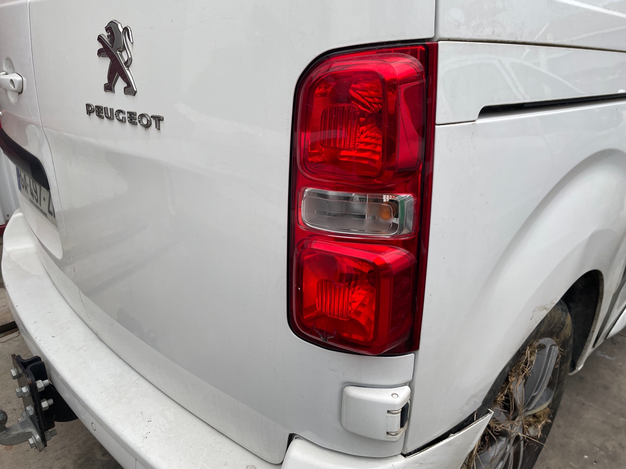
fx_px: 470
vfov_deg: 53.1
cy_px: 234
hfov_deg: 67.3
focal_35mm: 26
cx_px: 313
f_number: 1.6
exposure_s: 1/268
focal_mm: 4.2
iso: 32
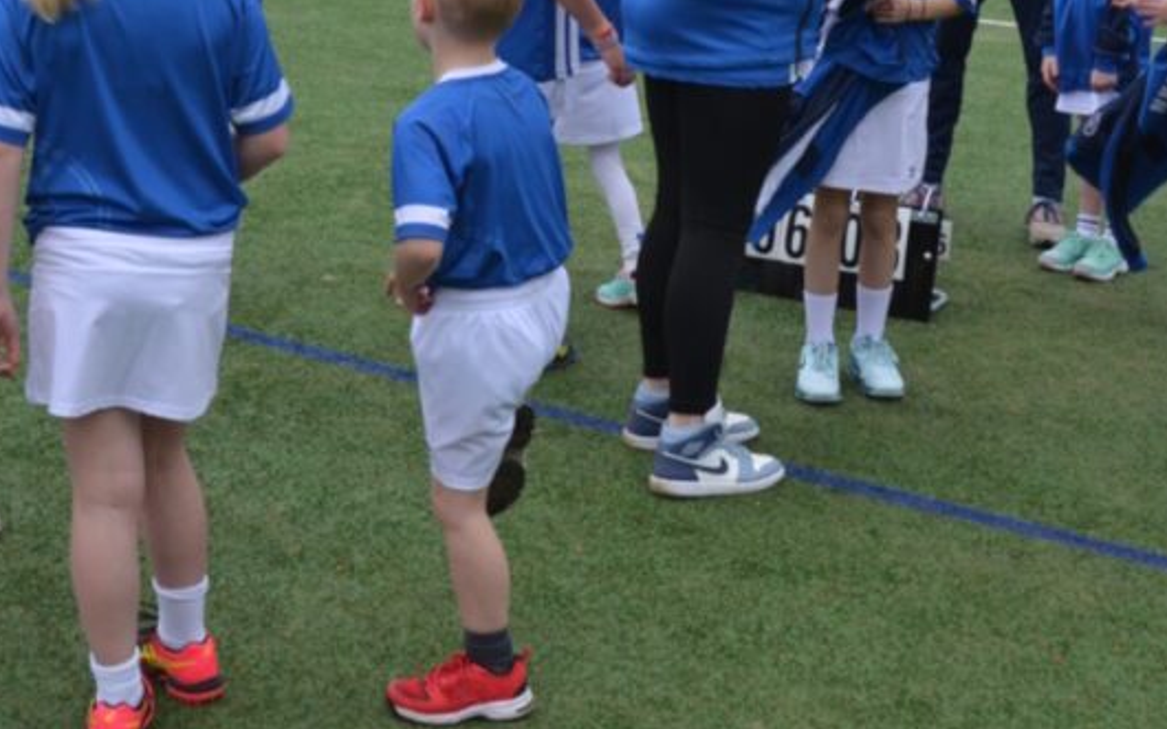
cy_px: 41
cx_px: 407
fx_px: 2067
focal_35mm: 65
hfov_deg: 31.3
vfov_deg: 19.5
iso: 125
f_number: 5.6
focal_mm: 22
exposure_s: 1/125
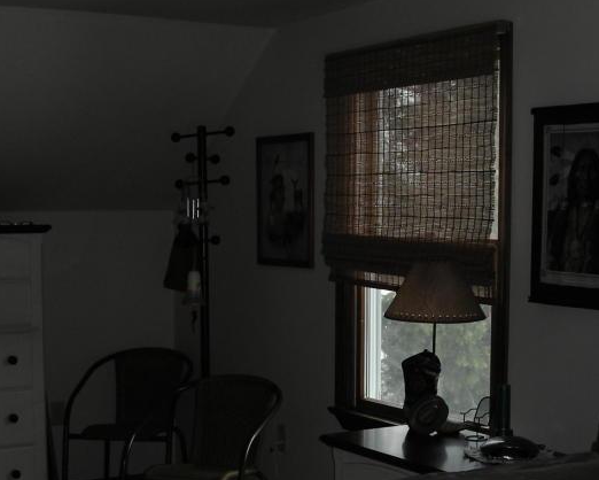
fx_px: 1188
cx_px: 272
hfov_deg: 28.3
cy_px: 372
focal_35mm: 67
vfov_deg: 22.6
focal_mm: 5.8
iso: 50
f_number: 3
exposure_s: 1/60.1
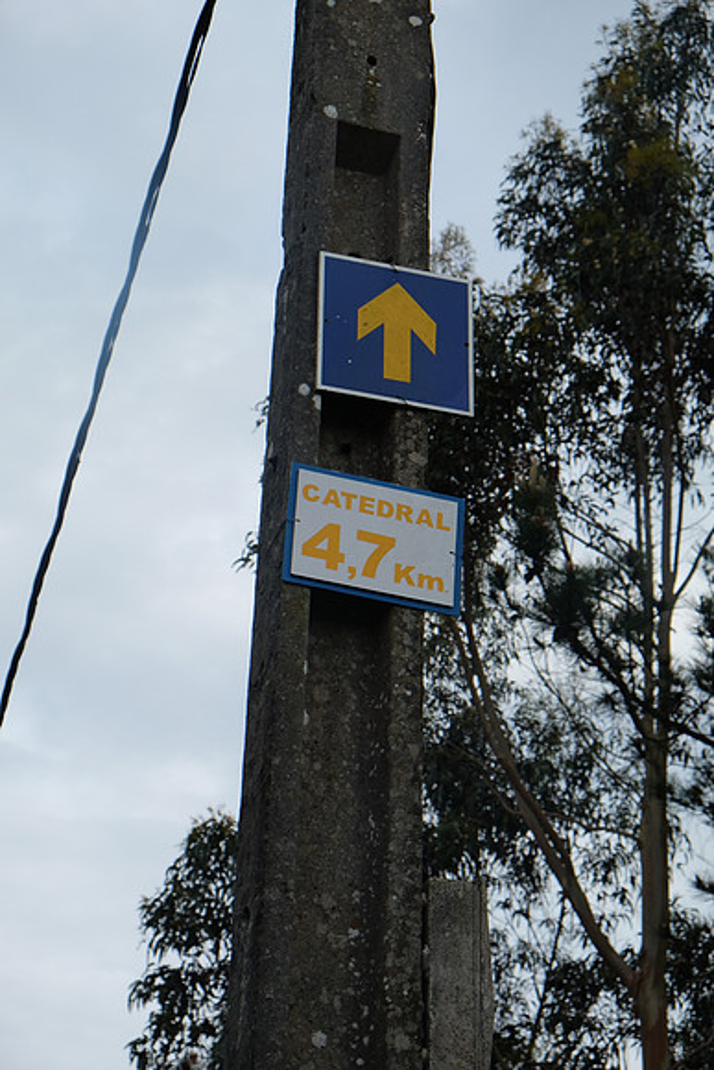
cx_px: 357
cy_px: 535
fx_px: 2468
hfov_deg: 16.5
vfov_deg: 24.5
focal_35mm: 83
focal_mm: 55
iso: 400
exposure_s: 1/420
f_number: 8
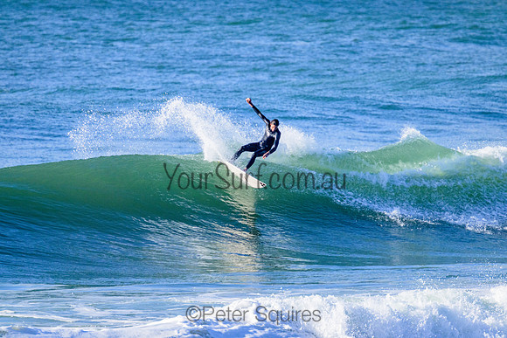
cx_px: 254
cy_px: 169
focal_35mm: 800
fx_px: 11269
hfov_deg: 2.6
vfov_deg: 1.7
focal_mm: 800
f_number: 11
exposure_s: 1/2000
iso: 2200
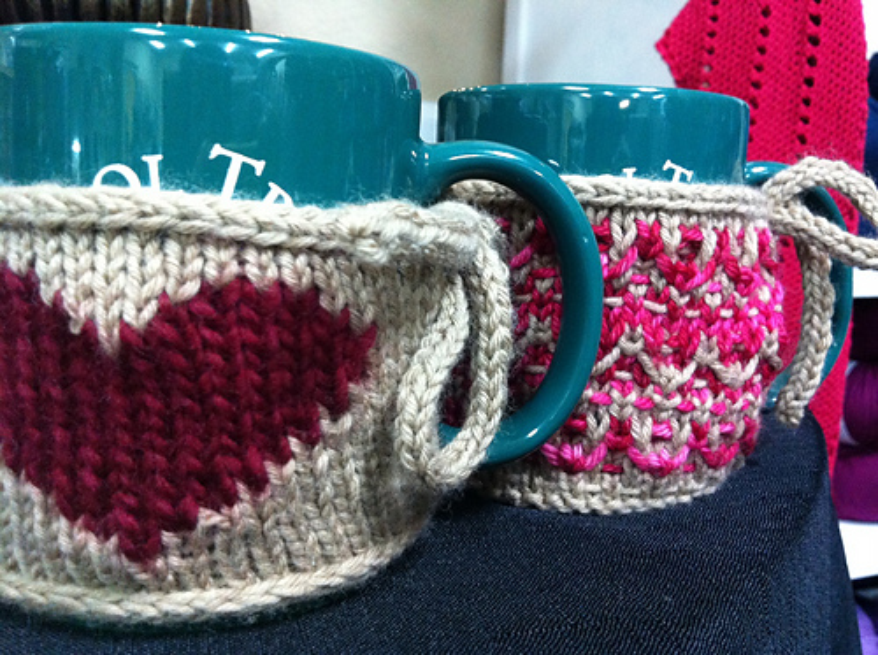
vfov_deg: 40.6
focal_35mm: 35
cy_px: 328
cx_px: 439
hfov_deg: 52.7
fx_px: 886
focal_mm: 3.85
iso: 400
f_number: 2.8
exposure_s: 1/15
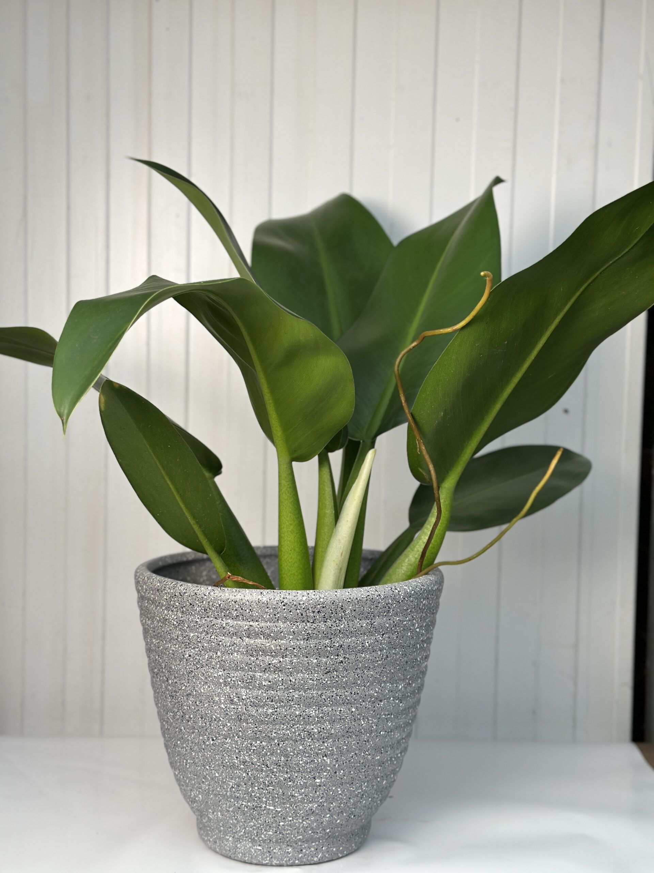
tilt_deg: -2.8
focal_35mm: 48
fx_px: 1209
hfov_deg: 30.3
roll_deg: -1.5
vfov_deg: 39.7
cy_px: 436
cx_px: 327
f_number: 1.78
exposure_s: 1/147
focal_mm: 6.86
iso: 64
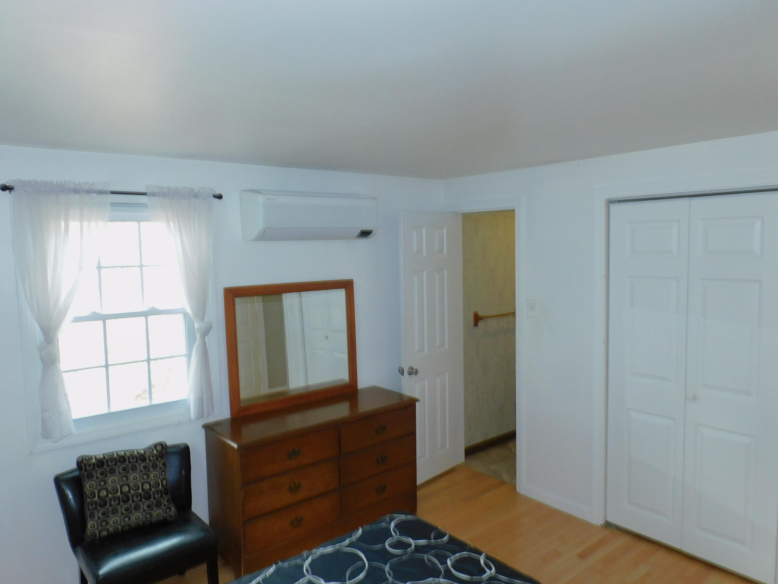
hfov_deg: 71.6
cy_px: 292
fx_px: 539
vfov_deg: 56.8
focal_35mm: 24
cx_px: 389
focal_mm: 4.3
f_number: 3.3
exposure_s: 1/30
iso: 200
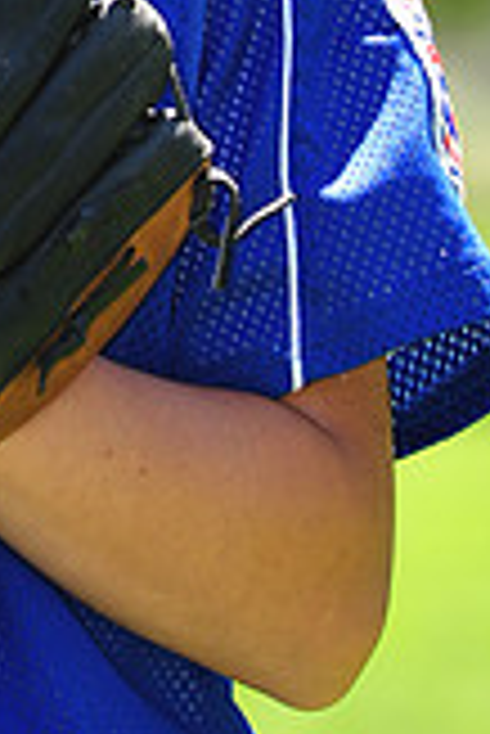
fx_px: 12671
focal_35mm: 622
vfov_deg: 3.3
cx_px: -274
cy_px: -374
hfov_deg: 2.2
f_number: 5.6
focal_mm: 175
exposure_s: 1/250
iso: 200
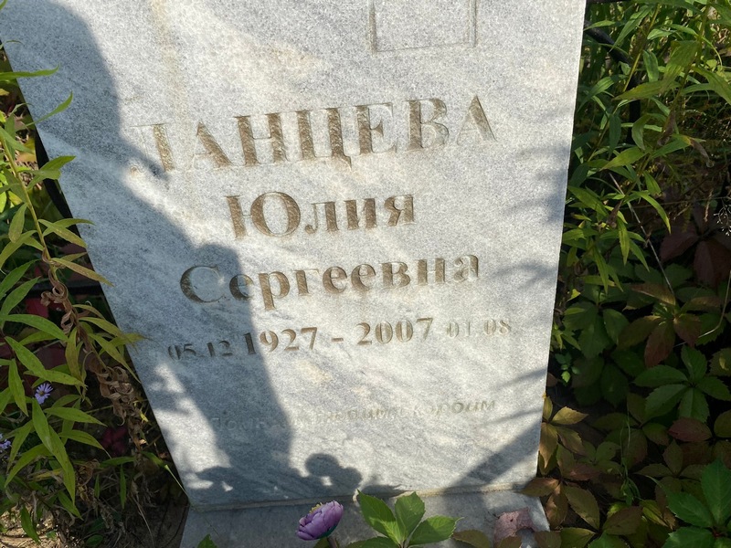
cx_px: 366
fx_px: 549
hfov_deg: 67.3
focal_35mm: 26
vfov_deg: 53.1
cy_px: 274
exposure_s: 1/3731
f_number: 1.8
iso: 32
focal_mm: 4.25
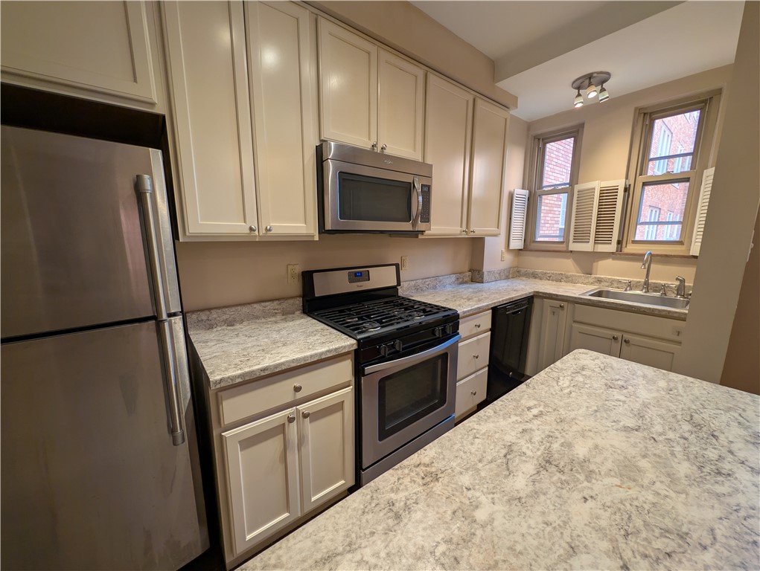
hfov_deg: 110.5
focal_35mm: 12
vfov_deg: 94.6
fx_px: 264
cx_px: 380
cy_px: 286
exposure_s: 1/60
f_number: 1.7
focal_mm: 2.02
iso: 64
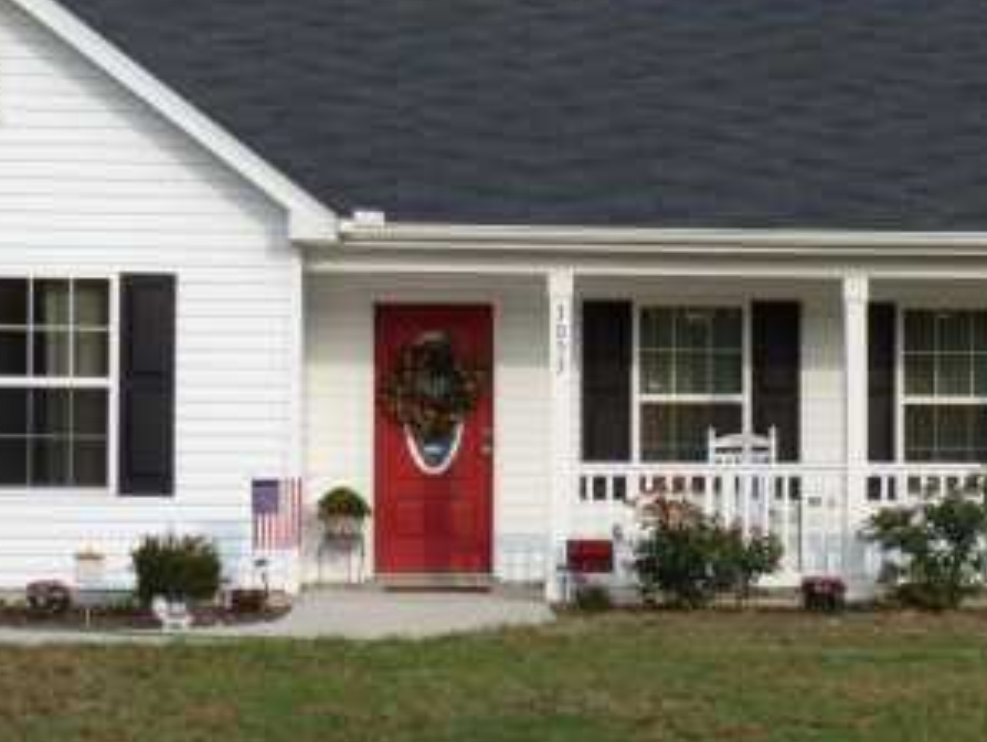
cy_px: 450
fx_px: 2511
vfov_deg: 16.8
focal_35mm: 88
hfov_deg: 22.2
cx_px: 609
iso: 100
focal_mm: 7.4
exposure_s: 1/500
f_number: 3.9
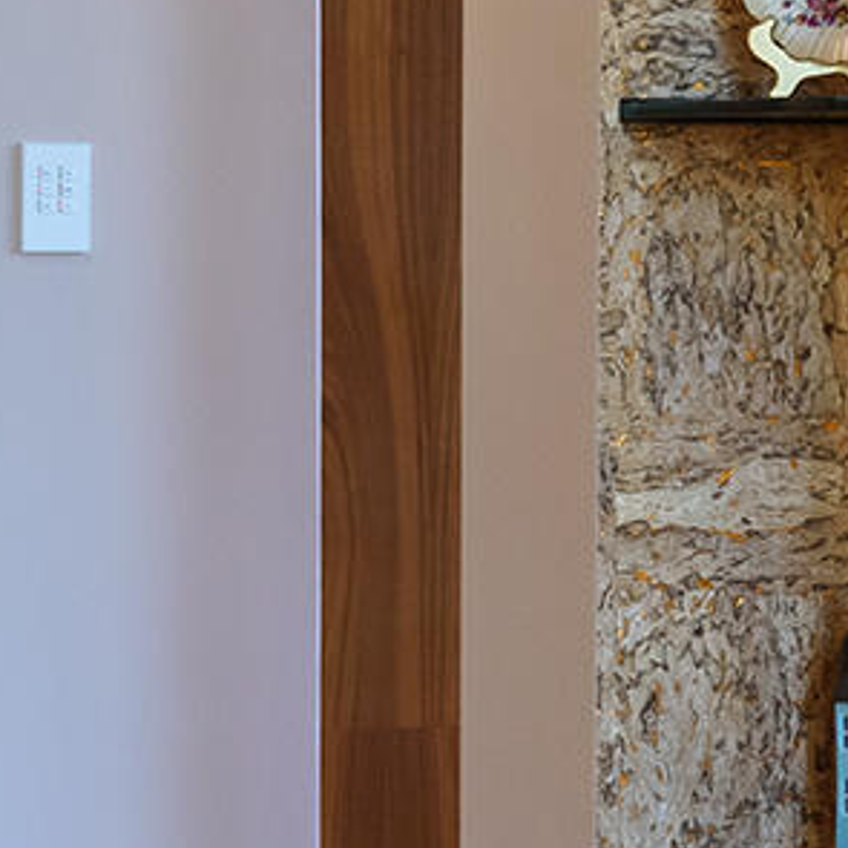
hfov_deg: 7.9
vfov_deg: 8.0
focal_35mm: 218
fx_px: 6042
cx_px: 1164
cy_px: 354
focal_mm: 42
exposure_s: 1/10
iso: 1600
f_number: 11
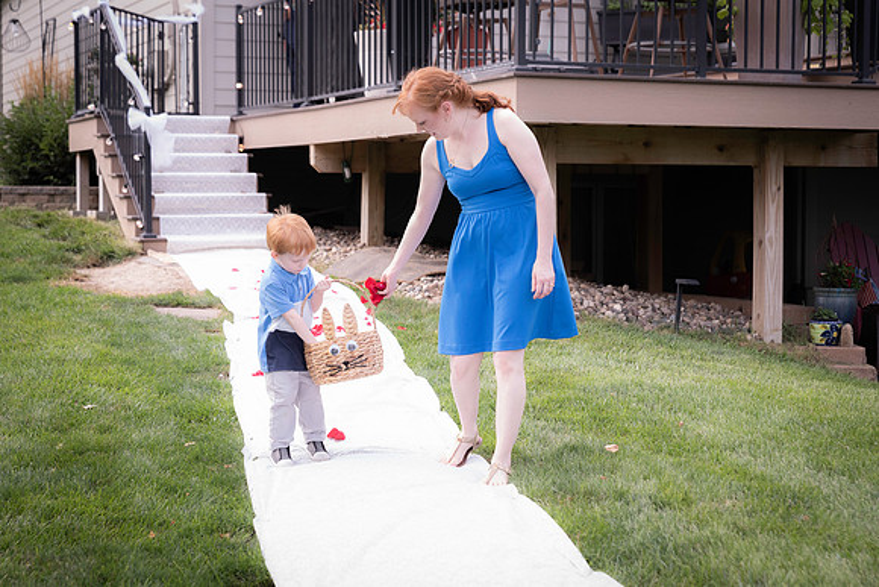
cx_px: 440
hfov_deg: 28.8
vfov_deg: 19.5
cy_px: 294
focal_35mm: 70
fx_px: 1709
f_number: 6.3
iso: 800
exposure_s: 1/250
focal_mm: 70
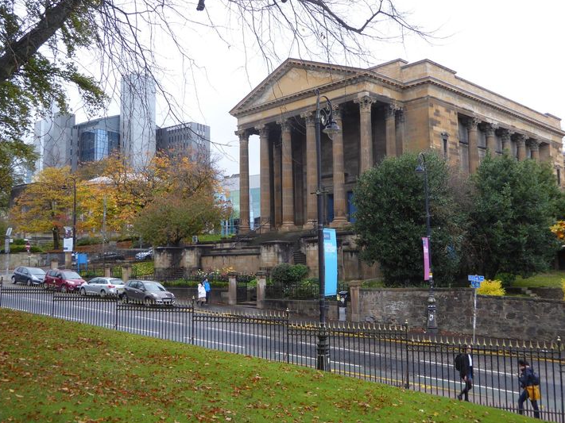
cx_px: 307
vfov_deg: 39.6
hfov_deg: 51.3
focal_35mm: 36
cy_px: 209
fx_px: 587
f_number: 3.5
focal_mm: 5.4
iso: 100
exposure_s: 1/60
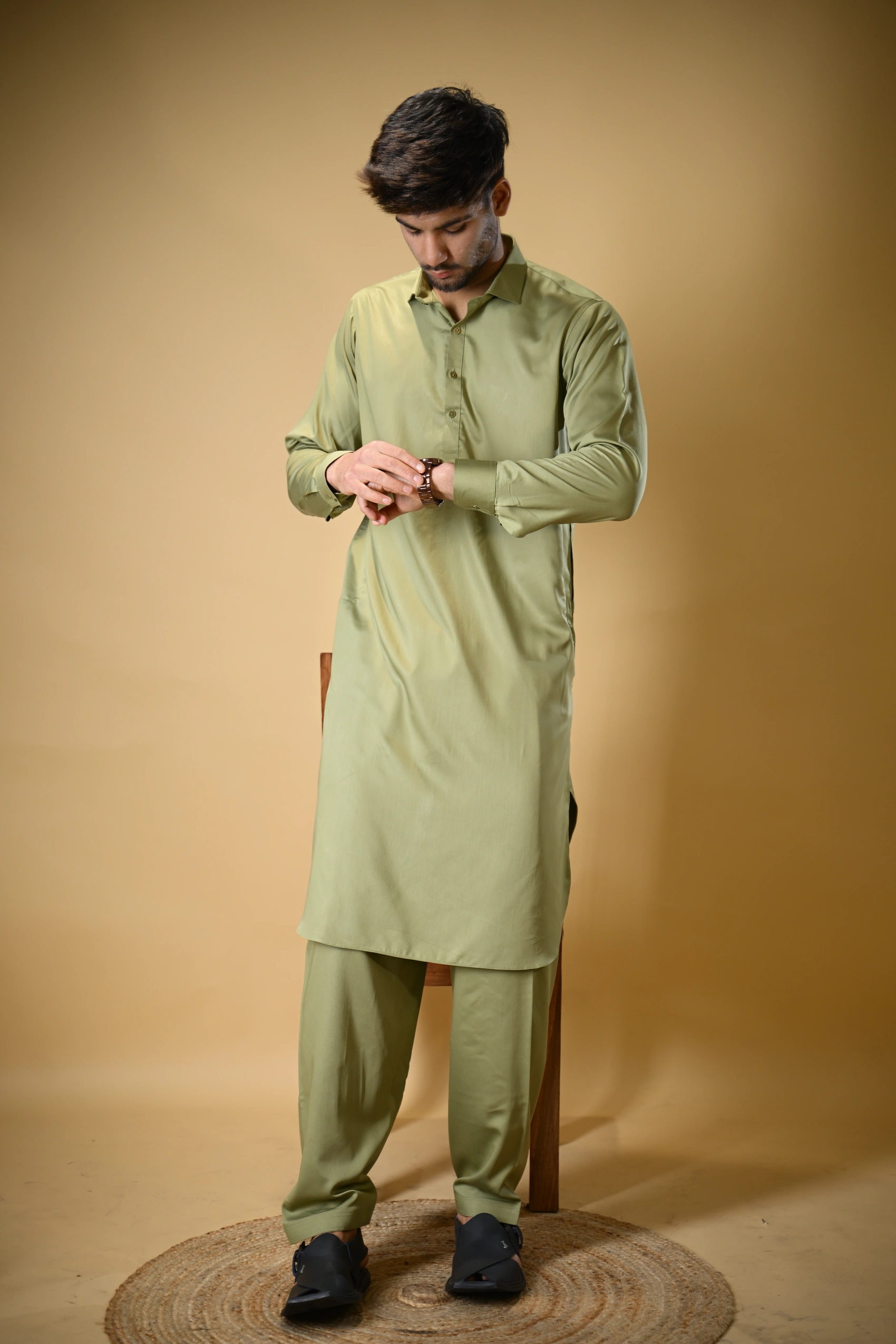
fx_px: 2501
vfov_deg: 30.1
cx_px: 448
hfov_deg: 20.3
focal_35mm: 67
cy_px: 672
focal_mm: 67
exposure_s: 1/125
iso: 160
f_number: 2.8
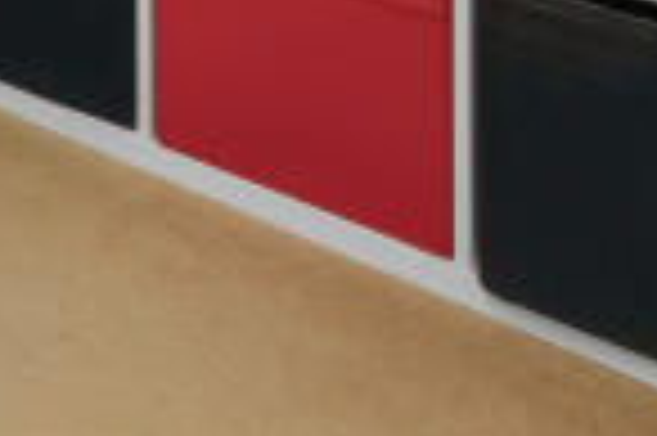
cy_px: -676
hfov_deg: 16.1
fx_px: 1786
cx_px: -662
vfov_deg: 11.2
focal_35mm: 98
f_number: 11
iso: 400
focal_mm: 14
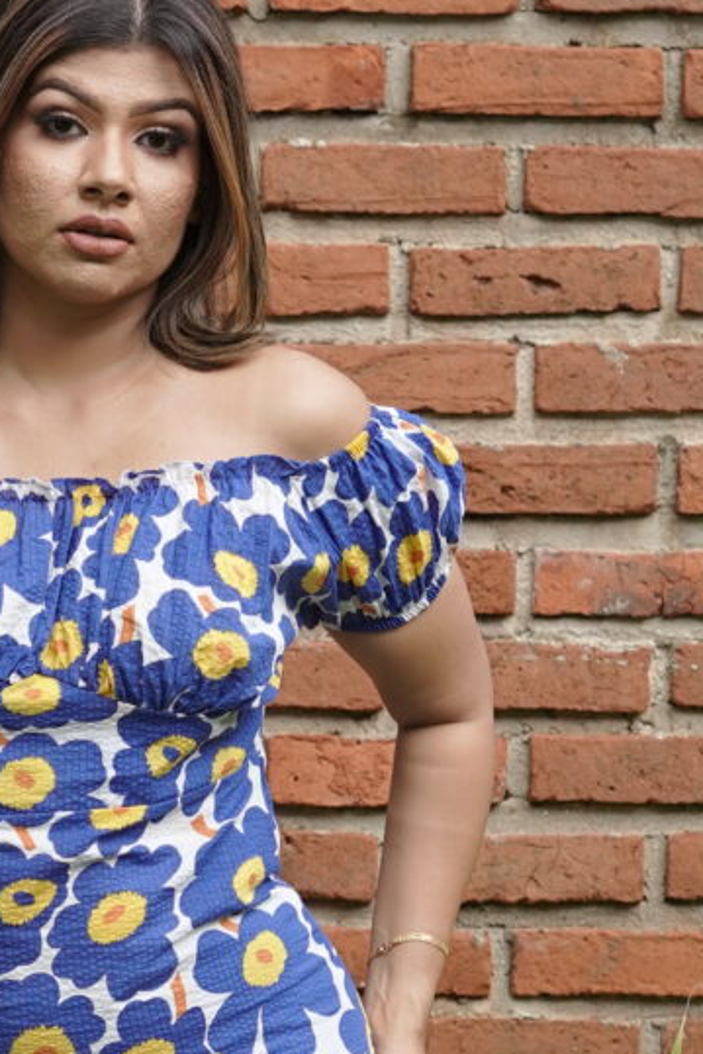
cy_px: 974
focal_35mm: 214
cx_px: 2
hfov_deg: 6.4
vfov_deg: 9.6
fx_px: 6264
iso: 400
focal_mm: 50
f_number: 2.8
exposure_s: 1/500
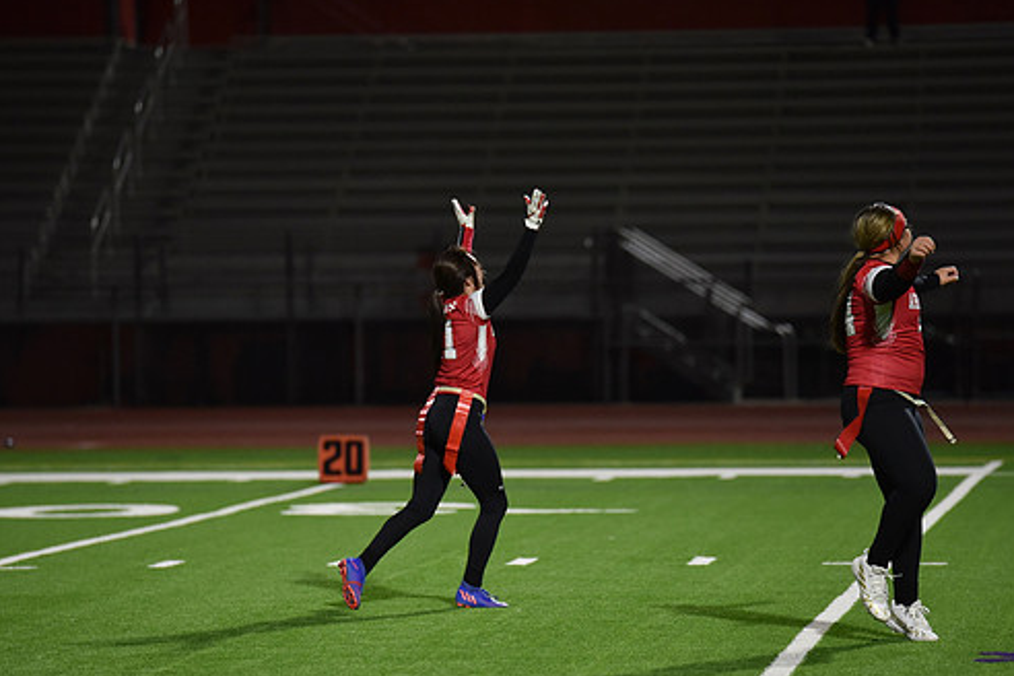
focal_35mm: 236
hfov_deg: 8.7
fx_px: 6647
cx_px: 495
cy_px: 353
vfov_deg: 5.8
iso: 2800
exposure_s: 1/640
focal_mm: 200
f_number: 2.8
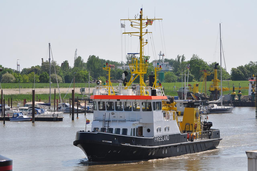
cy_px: 86
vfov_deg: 8.9
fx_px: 1091
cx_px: 128
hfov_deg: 13.4
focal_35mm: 153
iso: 320
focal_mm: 102
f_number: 8
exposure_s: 1/1000
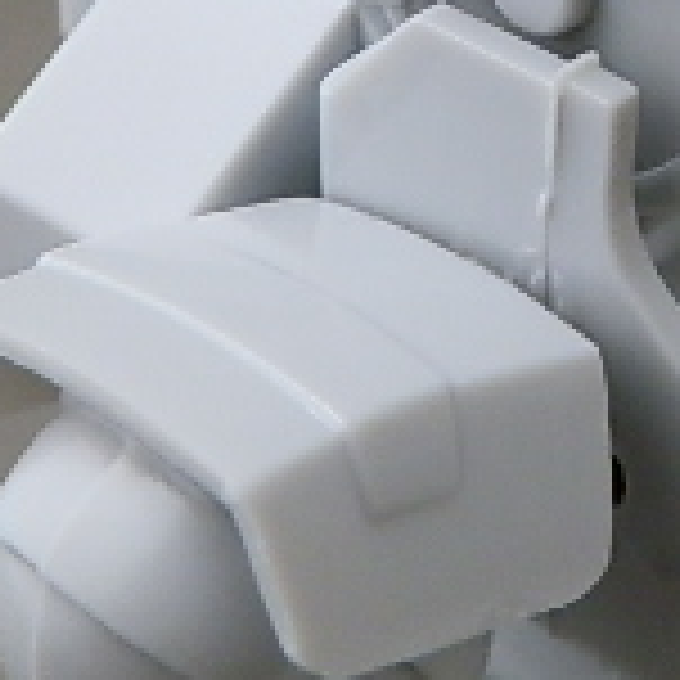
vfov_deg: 16.0
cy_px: -131
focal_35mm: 105
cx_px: 856
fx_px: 2334
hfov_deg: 15.8
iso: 200
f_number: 3.3
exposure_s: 1/15
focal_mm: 5
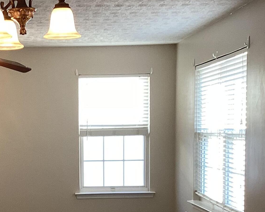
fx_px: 651
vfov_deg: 18.2
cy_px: 189
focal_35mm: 83
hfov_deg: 22.6
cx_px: 40
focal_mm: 3.3
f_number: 2.4
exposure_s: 1/60
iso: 64
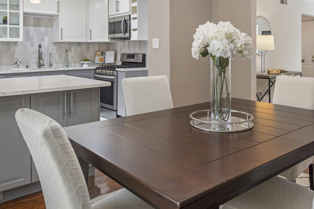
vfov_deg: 39.8
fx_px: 279
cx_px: 176
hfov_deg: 58.5
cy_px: 47
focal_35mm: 32
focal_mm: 17
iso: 500
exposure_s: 1/13
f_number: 9
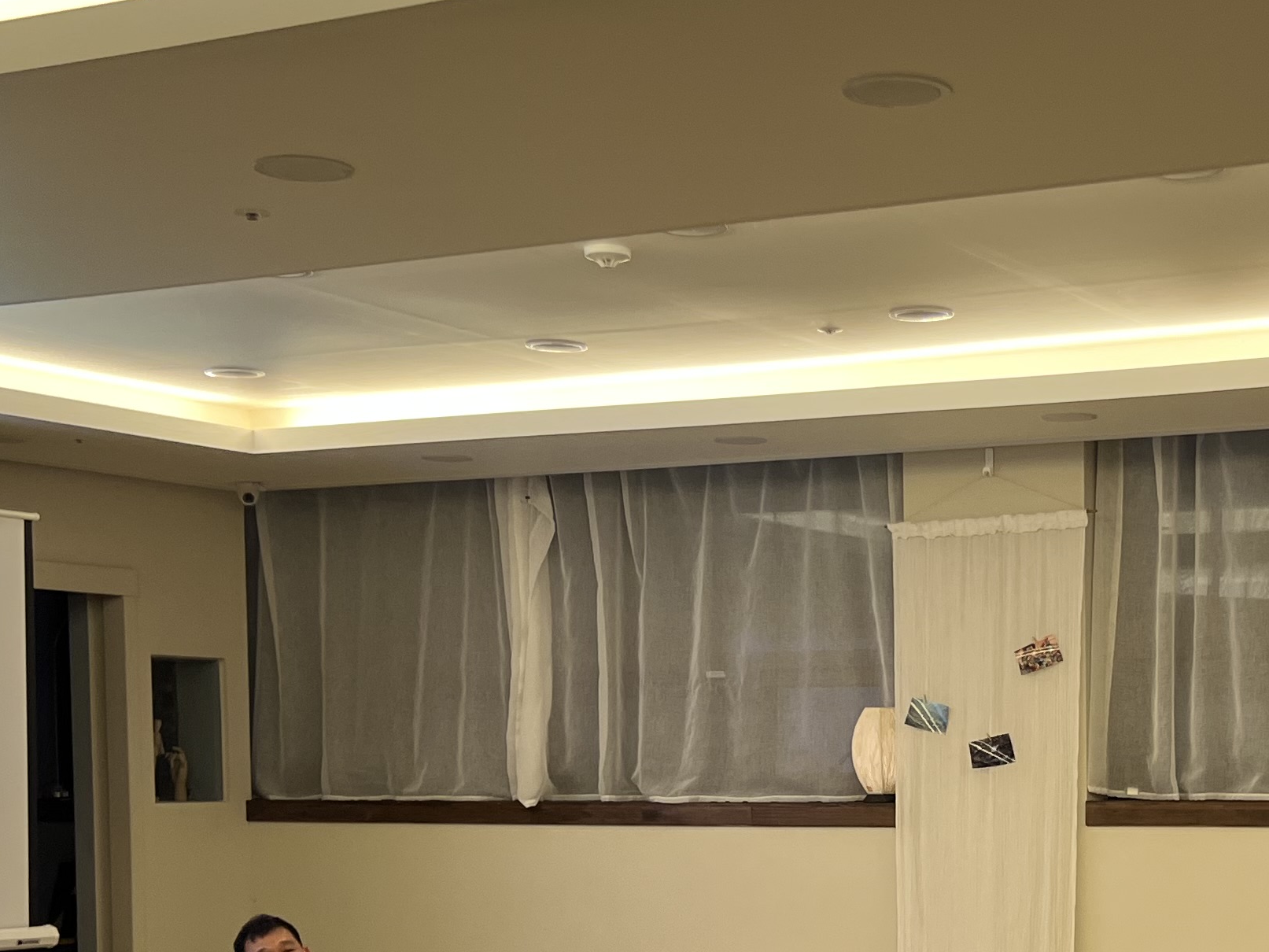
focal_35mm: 65
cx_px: 1043
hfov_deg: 29.1
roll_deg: +0.4
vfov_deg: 22.0
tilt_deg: -2.7
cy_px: 895
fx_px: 2383
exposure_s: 1/120
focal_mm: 5.7
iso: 100
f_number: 1.5
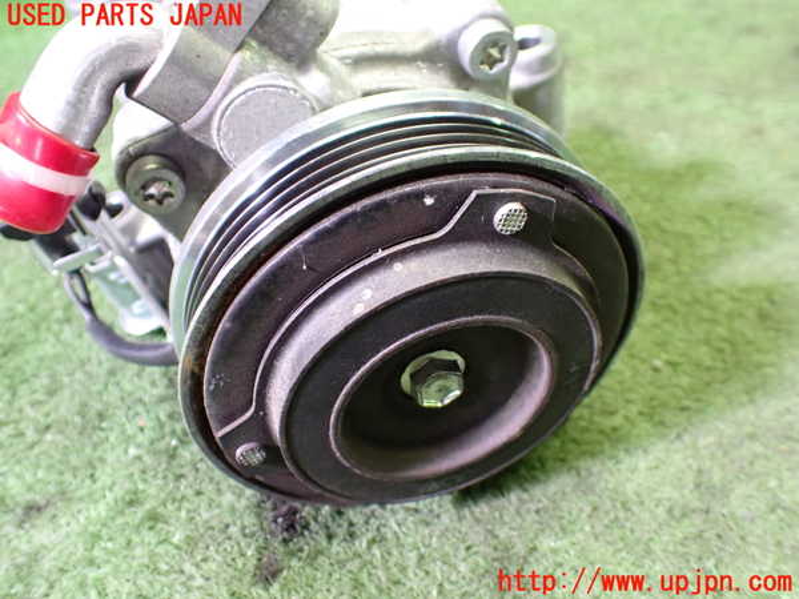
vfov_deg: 46.8
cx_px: 400
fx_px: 692
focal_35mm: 30
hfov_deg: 60.0
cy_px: 300
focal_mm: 5.4
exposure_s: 1/80
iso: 800
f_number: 2.3
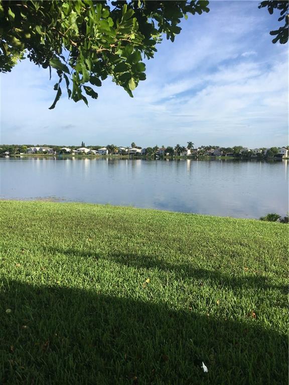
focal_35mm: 29
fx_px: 323
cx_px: 144
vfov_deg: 61.7
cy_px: 192
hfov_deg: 48.2
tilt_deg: -5.4
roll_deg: -0.9
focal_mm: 4.15
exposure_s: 1/1326
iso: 25
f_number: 2.2
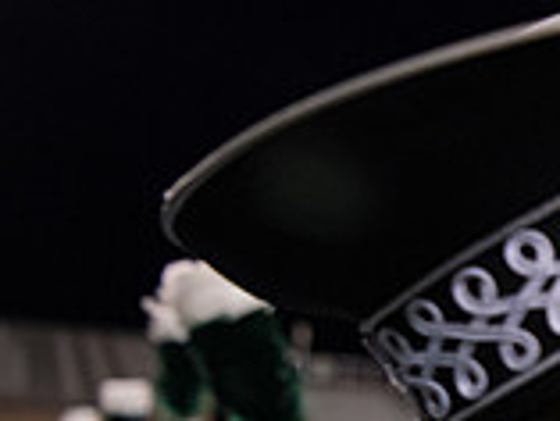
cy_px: 541
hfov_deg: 18.2
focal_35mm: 85
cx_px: 1002
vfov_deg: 16.5
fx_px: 1376
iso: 4000
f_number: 3.2
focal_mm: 24
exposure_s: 1/1250
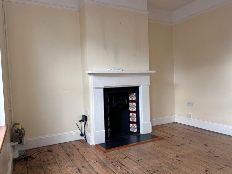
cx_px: 116
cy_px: 87
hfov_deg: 67.3
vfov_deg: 53.1
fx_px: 174
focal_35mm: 26
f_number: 1.5
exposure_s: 1/121
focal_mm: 5.7
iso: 64
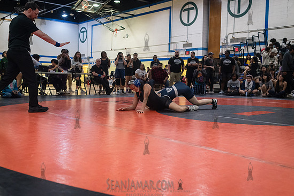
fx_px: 302
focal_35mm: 37
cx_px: 146
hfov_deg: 51.9
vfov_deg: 35.9
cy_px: 93
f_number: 3.2
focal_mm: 35
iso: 5000
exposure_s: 1/400
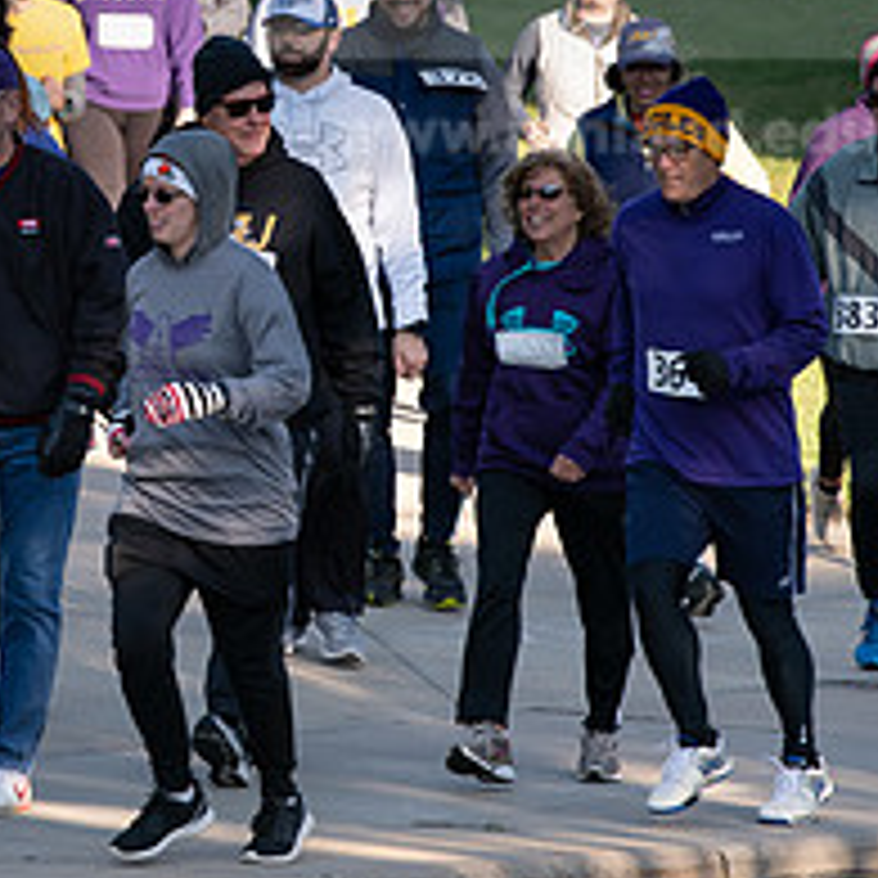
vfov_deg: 3.6
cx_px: 131
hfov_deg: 3.6
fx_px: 14118
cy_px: 227
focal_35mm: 492
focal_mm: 195
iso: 200
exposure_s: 1/500
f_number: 5
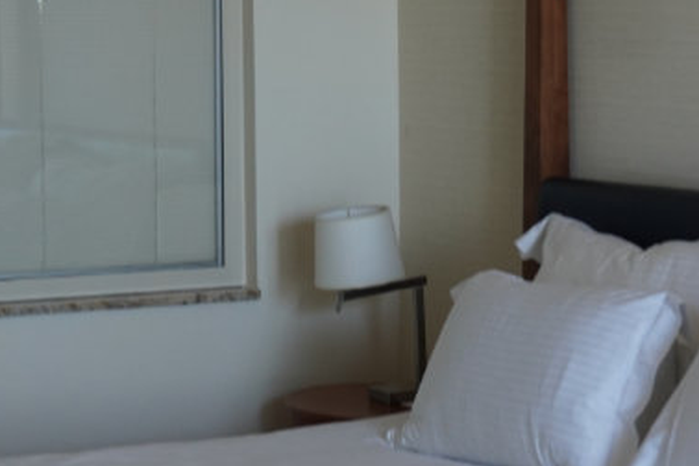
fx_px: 2369
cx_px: 375
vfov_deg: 11.2
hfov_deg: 16.8
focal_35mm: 122
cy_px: 419
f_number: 4
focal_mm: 30
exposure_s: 1/160
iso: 640
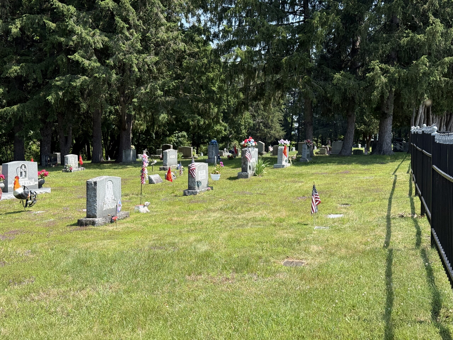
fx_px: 628
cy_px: 170
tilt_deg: -3.0
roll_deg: -0.9
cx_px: 226
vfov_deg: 30.3
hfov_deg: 39.7
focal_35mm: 48
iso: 100
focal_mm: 6.76
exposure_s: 1/2865
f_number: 1.78
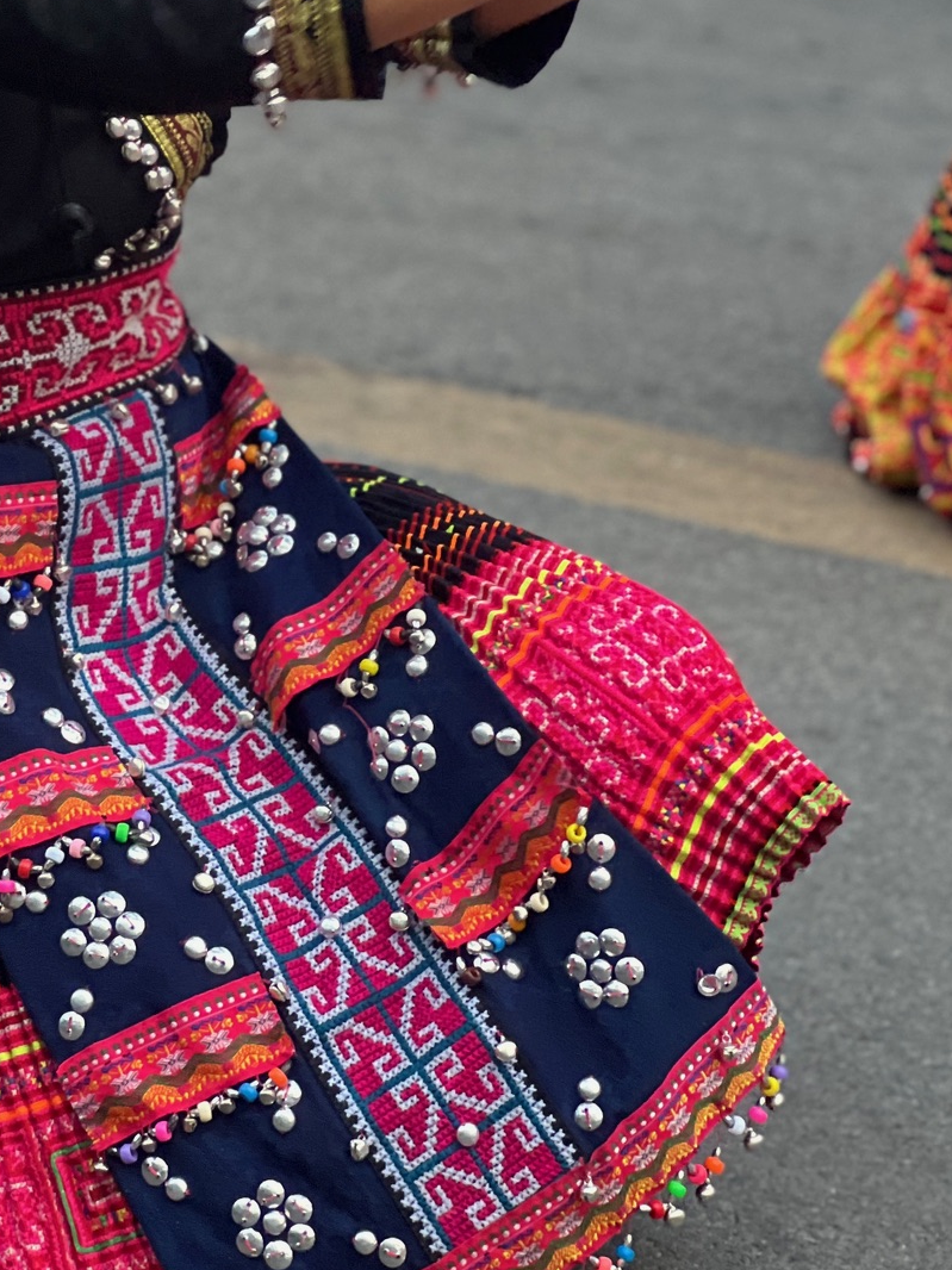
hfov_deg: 10.0
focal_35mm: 148
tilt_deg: -15.2
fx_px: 5429
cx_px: 99
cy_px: 154
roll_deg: +0.9
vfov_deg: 13.2
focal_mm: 9
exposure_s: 1/67
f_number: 2.8
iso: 250
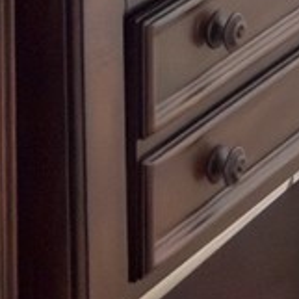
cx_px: 702
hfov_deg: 7.2
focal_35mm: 228
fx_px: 2228
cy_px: -804
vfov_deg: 6.5
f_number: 6.3
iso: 500
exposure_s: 1/60
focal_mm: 13
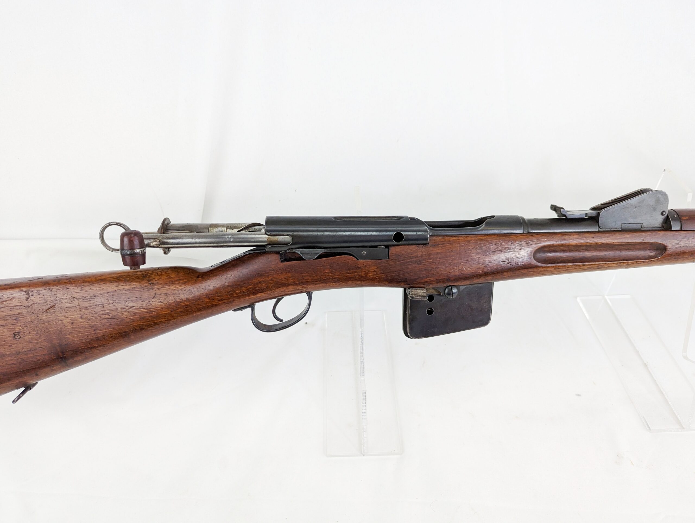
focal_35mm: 24
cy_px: 262
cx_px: 348
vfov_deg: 56.9
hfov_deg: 71.5
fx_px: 483
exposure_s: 1/392
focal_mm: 6.81
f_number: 1.85
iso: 223
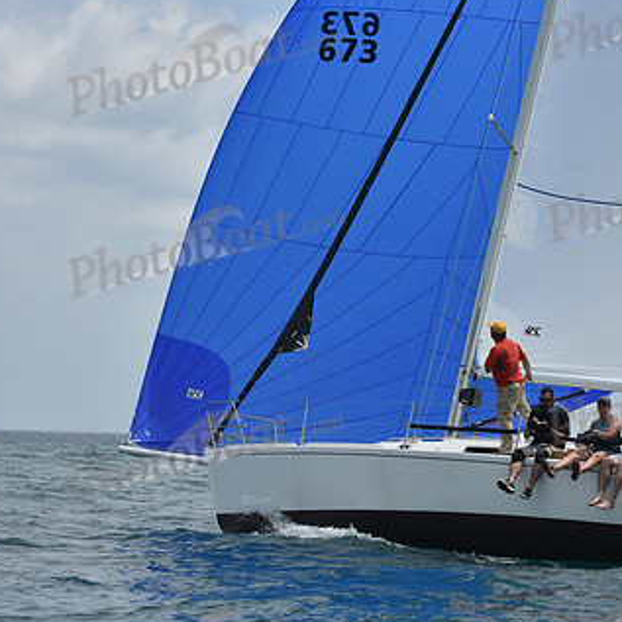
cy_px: 321
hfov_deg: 15.9
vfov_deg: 16.0
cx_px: 447
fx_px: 2216
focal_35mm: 109
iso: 250
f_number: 9
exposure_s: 1/1250
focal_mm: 70
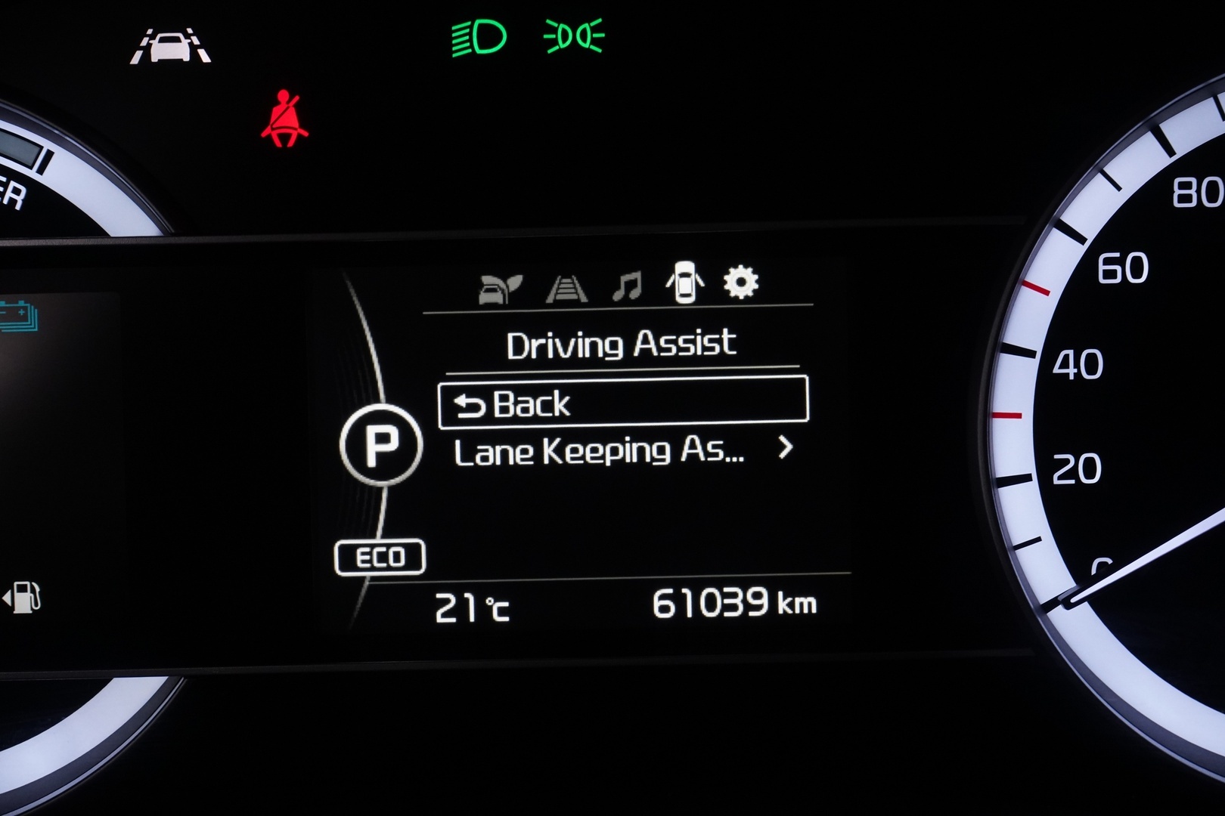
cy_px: 408
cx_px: 612
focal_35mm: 70
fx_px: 2382
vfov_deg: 19.5
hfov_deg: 28.8
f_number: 11
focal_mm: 70
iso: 4000
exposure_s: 1/60
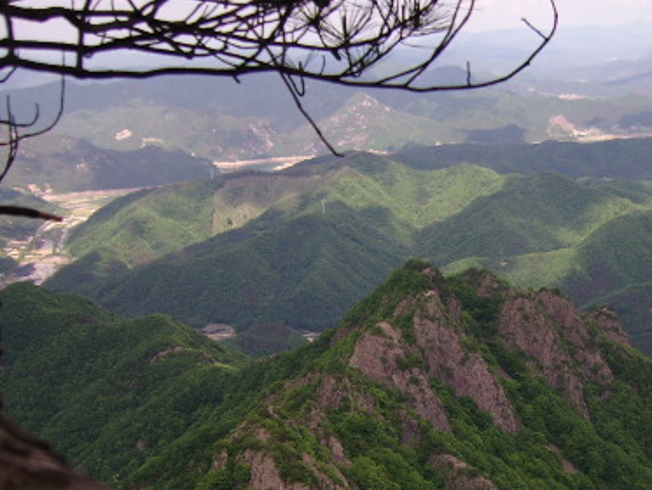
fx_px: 1130
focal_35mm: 60
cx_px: 460
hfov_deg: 31.8
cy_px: 338
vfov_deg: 24.3
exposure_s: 1/771
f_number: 2.8
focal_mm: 5.95
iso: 50
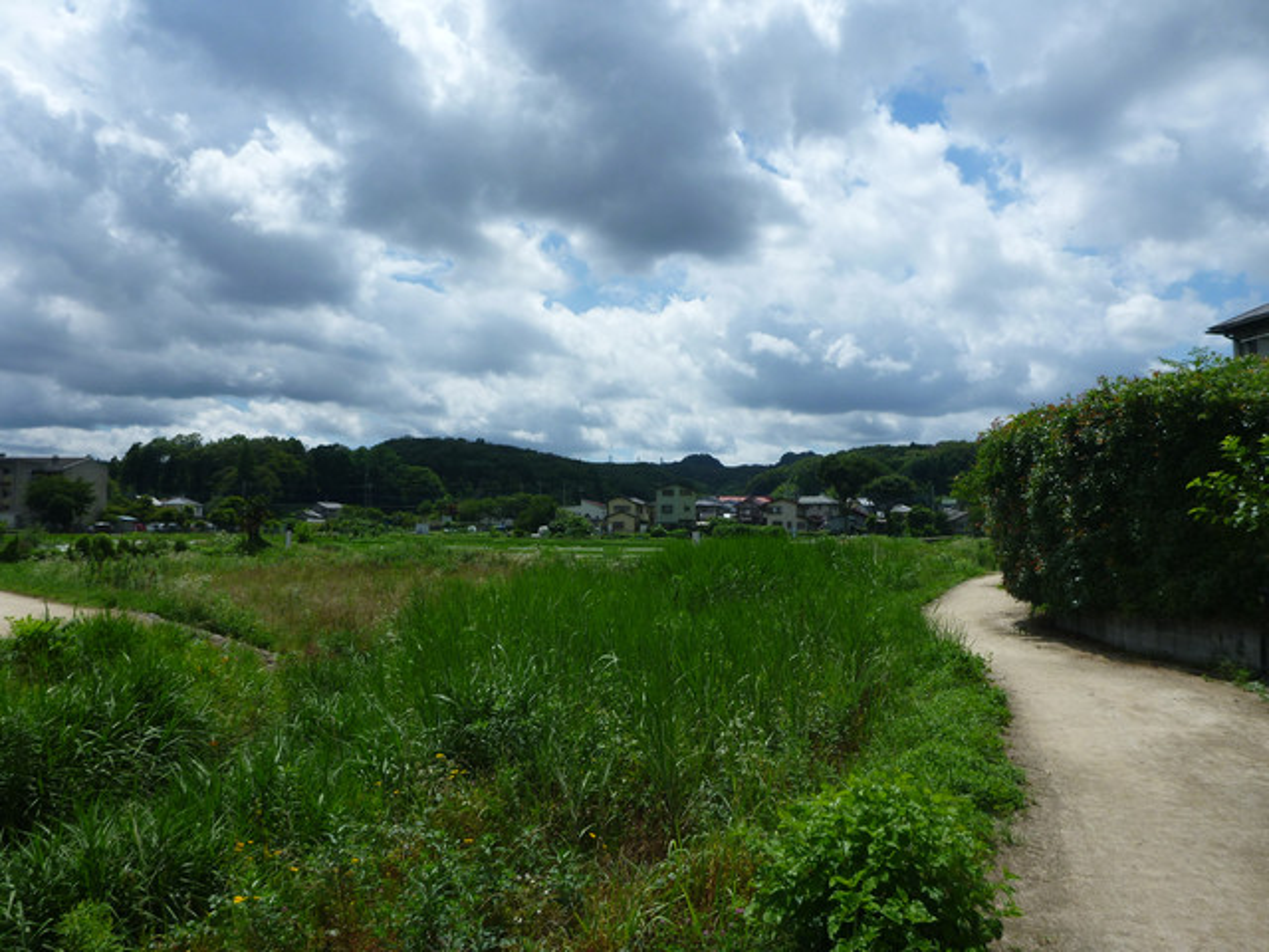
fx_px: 1026
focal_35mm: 28
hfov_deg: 63.4
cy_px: 476
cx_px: 634
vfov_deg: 49.7
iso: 100
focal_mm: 4.9
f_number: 10
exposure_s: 1/250
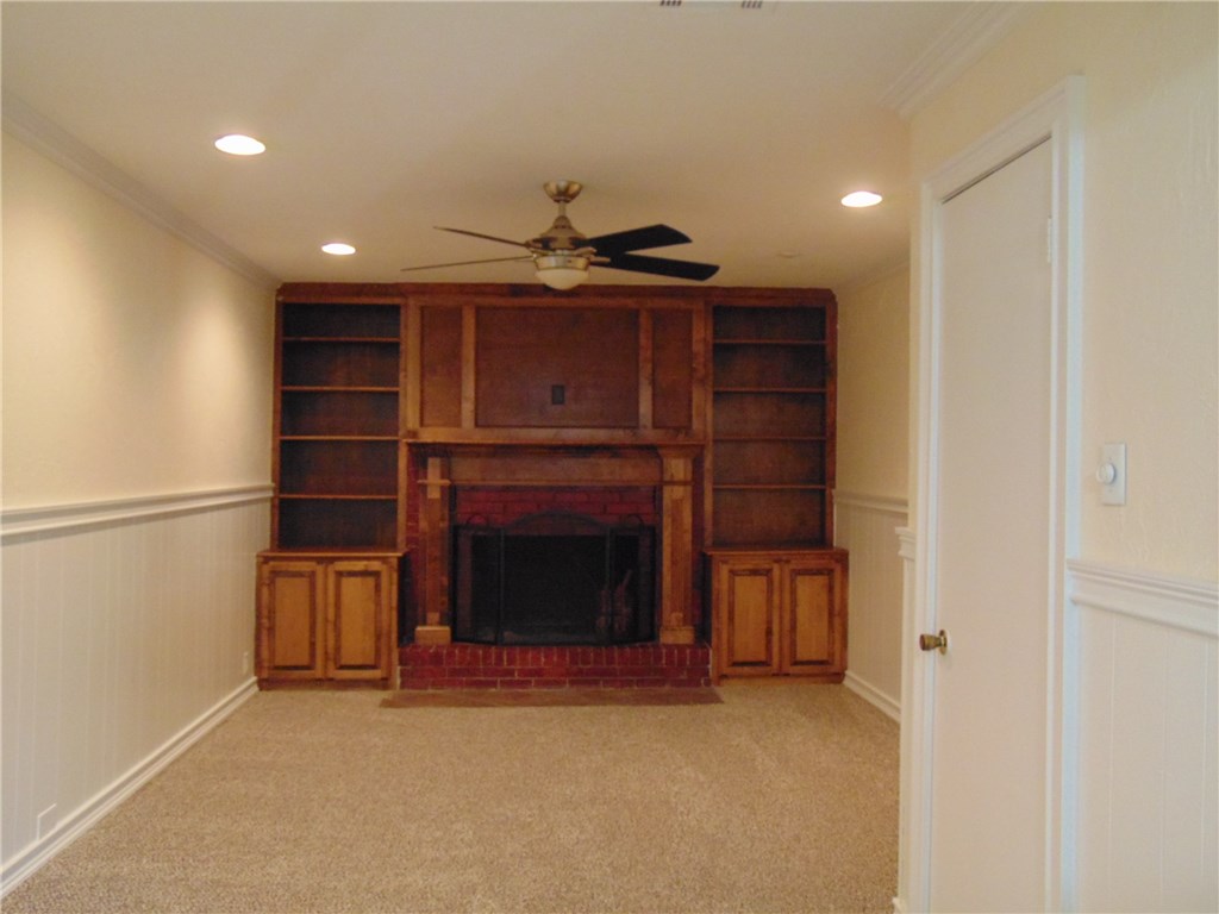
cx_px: 610
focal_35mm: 30
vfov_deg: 46.8
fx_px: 1056
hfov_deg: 60.0
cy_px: 457
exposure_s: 1/20
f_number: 3.1
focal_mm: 5.4
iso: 400
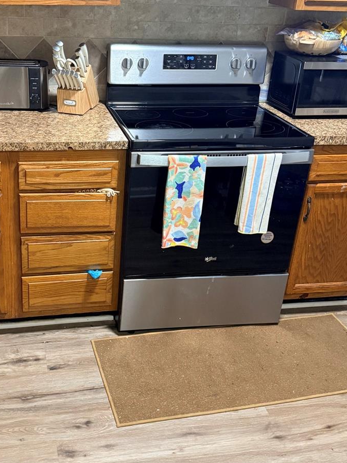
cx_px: 118
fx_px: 548
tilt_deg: -25.6
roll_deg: -2.9
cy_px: 218
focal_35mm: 41
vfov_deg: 45.8
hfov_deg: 34.8
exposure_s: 1/60
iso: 640
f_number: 1.78
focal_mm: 6.76
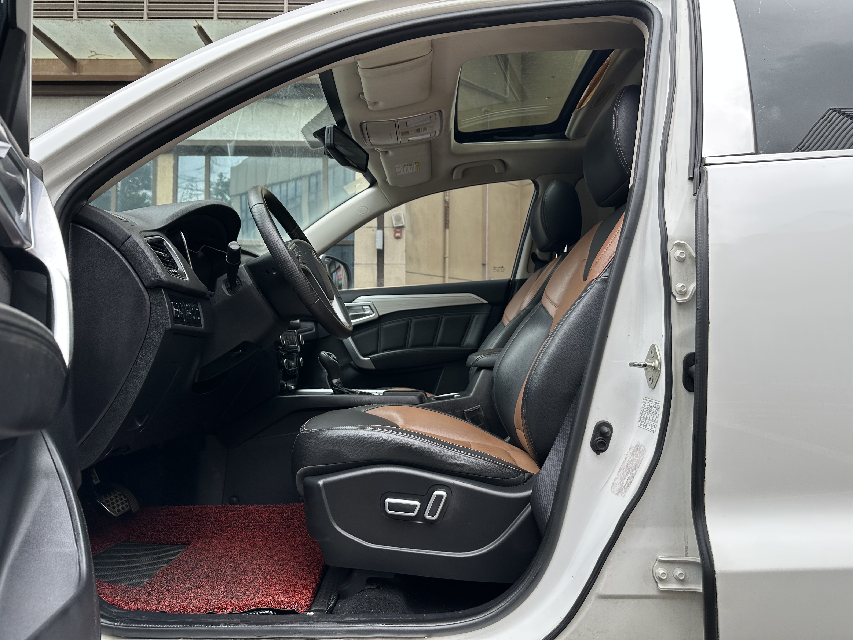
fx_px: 591
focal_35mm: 24
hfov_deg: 71.6
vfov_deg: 56.8
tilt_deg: +3.4
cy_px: 320
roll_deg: -0.7
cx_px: 426
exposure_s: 1/398
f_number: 1.78
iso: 80
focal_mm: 6.86
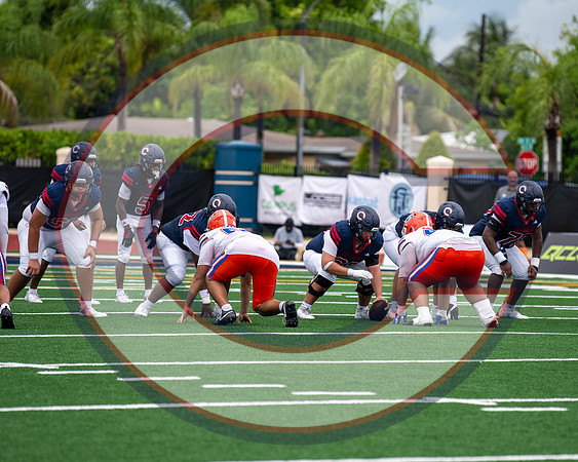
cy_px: 261
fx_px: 4900
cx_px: 329
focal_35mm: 287
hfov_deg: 6.7
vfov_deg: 5.4
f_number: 2.8
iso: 125
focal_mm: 170
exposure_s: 1/1000
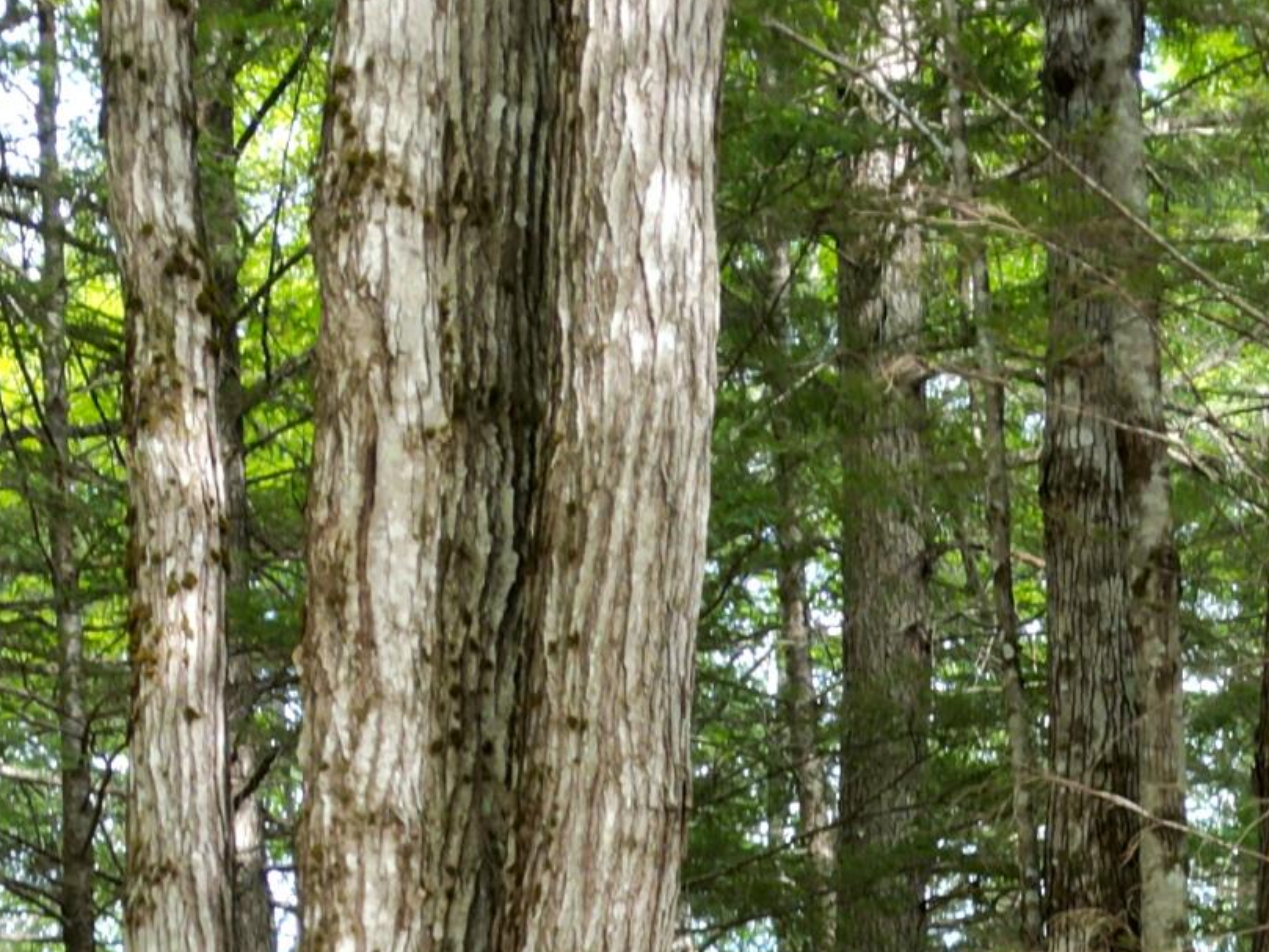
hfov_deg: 21.6
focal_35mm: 89
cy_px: 1379
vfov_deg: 15.5
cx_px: 1087
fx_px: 3263
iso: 130
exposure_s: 1/125
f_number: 1.7
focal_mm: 6.72
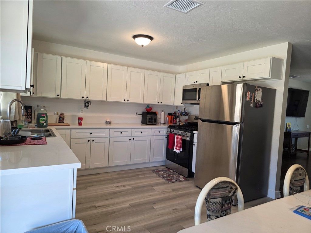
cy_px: 116
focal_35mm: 23
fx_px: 207
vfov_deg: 58.9
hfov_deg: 73.9
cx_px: 156
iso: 125
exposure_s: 1/120
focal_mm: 6.3
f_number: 1.7
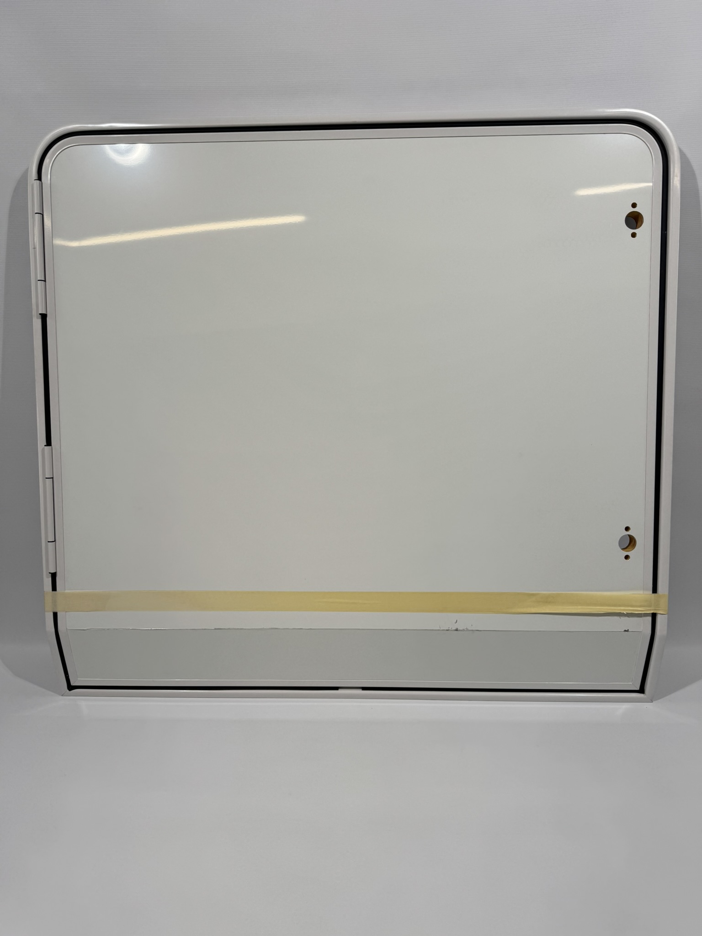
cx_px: 351
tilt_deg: -13.4
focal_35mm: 24
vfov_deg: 71.6
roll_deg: +0.6
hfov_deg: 56.8
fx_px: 649
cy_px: 468
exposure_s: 1/488
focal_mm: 6.76
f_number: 1.78
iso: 80
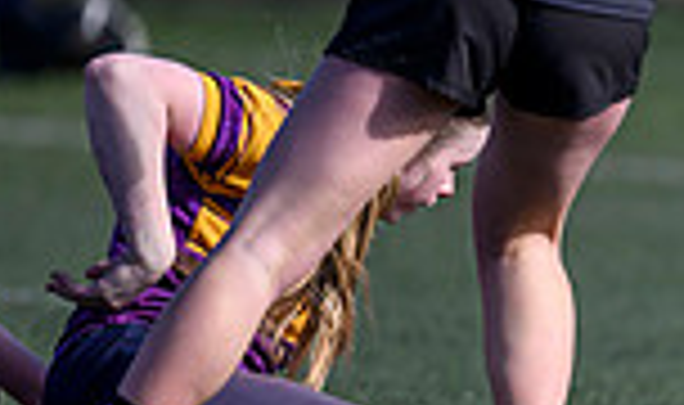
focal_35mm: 1841
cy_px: 196
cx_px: 1439
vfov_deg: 0.7
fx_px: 33821
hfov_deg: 1.2
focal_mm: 400
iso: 500
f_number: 3.2
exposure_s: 1/5000
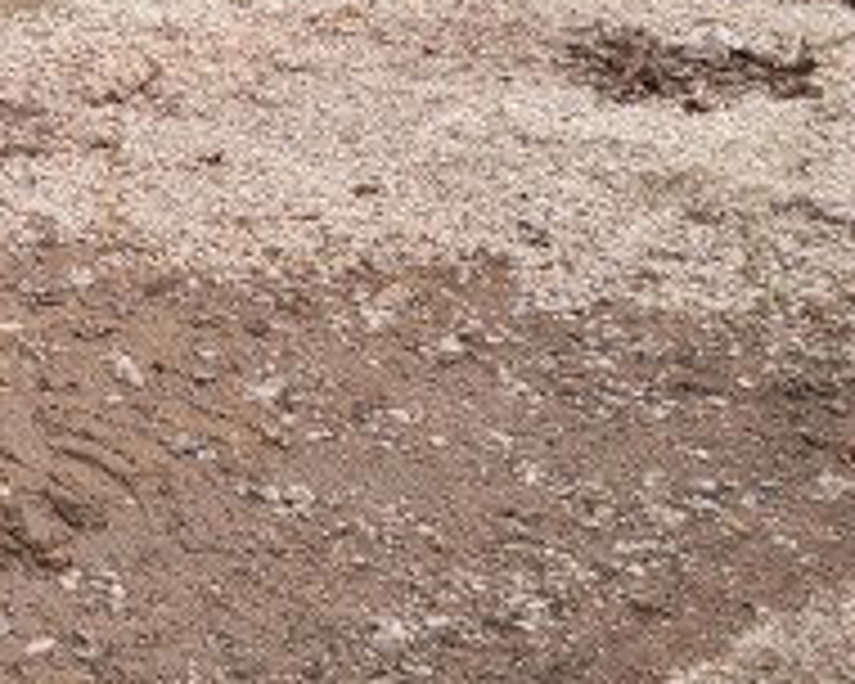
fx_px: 2530
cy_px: -650
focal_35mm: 100
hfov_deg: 17.0
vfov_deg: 13.4
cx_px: -508
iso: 16
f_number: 1.8
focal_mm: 6.7
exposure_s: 1/325
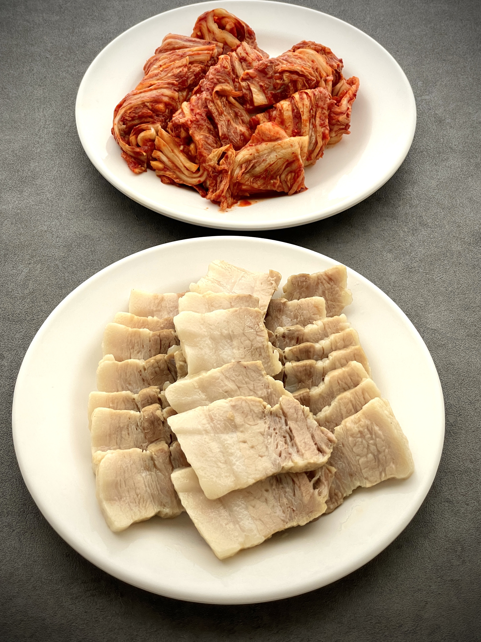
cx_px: 239
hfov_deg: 26.6
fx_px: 1019
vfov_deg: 34.9
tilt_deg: -50.8
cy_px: 305
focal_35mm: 55
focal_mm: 6
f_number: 2
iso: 125
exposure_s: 1/99
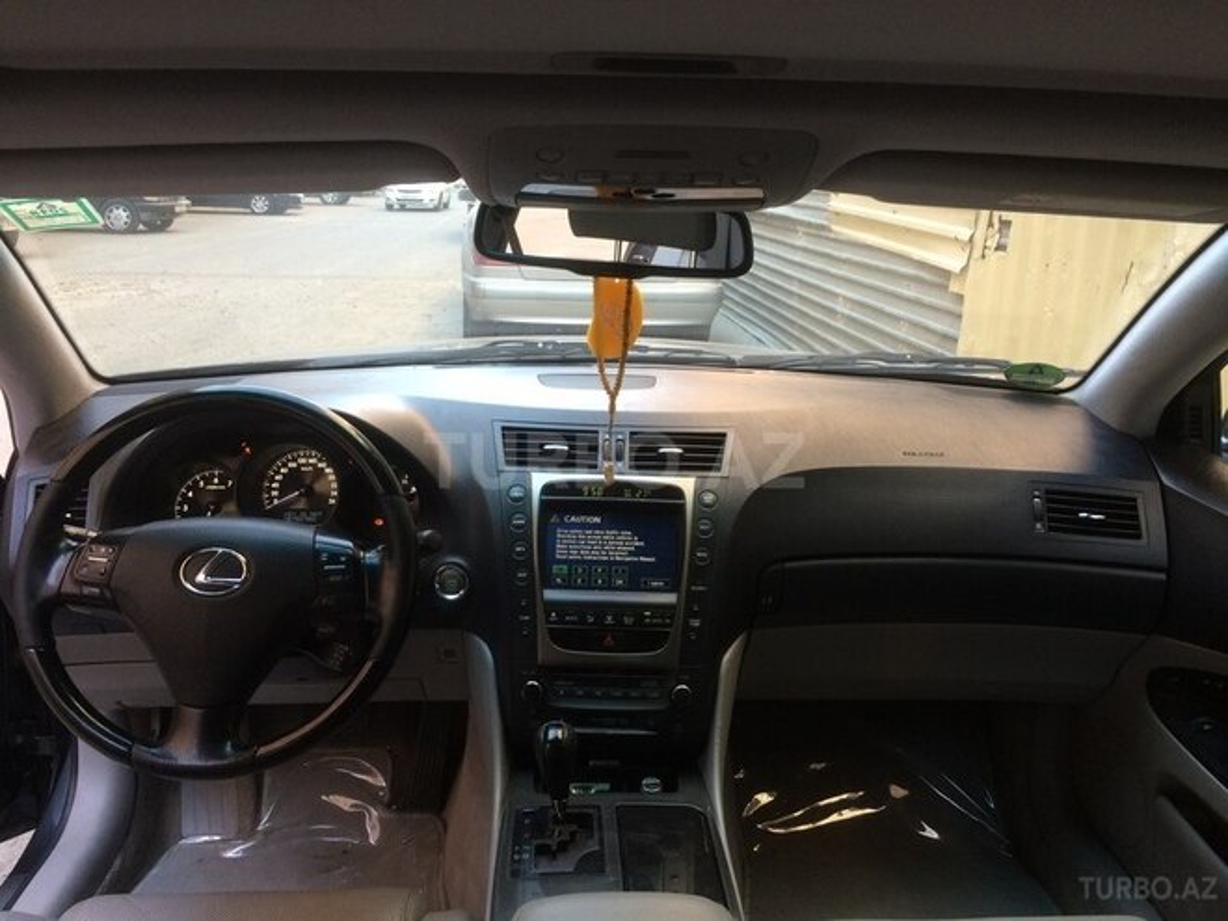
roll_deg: -0.5
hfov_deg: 61.7
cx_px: 614
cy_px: 460
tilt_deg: -16.5
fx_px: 1029
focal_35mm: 29
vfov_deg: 48.2
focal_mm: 4.15
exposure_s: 1/100
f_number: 2.2
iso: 64
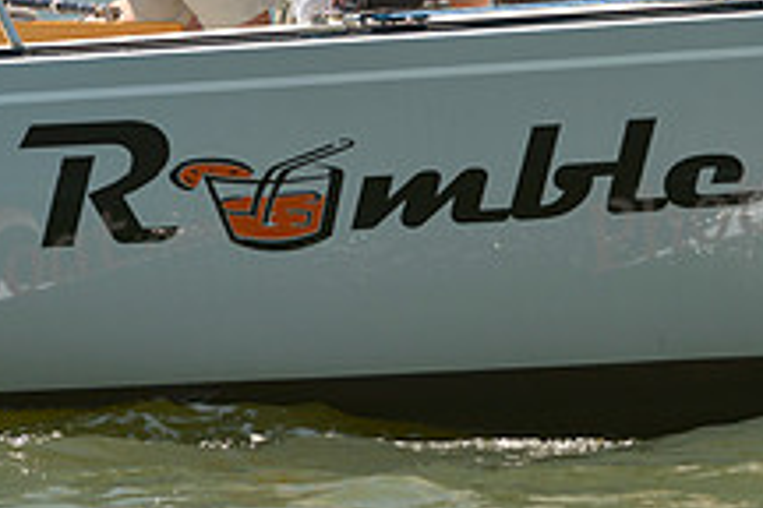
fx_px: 11402
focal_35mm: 538
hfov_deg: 3.8
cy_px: 48
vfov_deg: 2.6
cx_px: 406
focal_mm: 200
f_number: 4.5
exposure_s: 1/1600
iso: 200
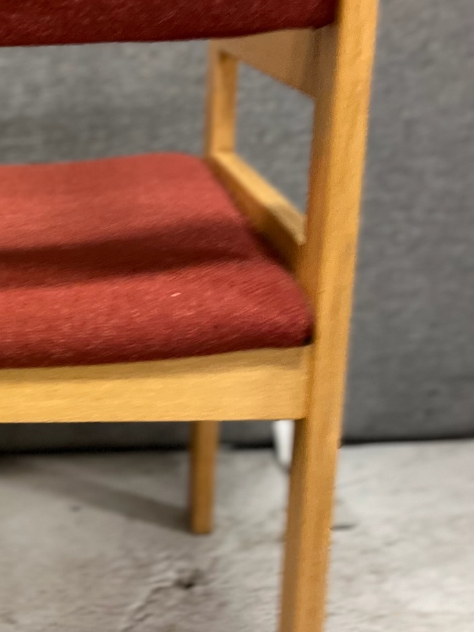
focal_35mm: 58
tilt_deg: -16.2
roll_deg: +3.1
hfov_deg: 23.7
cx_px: -46
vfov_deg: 33.2
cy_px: 279
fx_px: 1058
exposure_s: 1/50
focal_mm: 5.1
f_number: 1.6
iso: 250
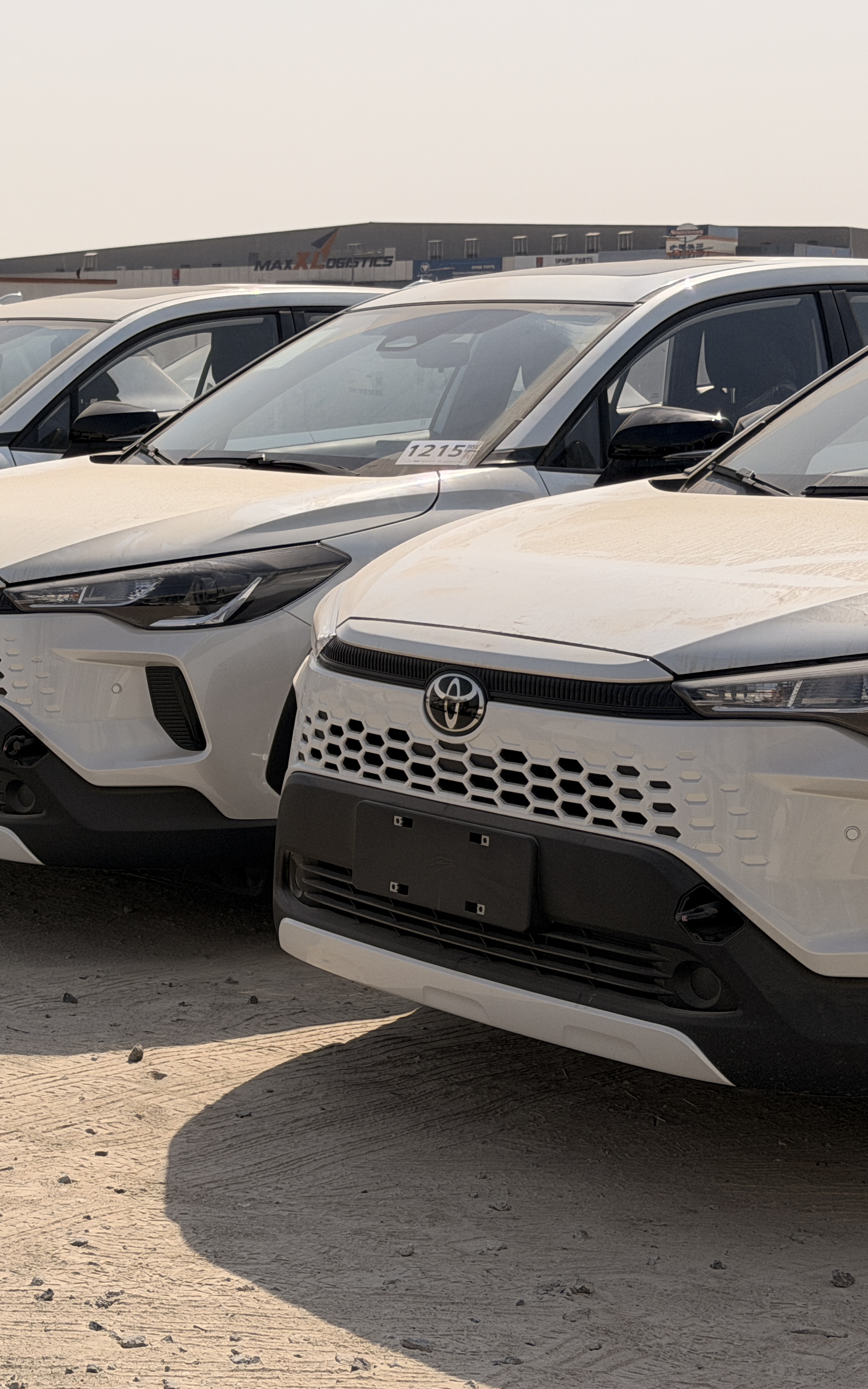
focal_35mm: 74
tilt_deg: -5.0
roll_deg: +0.7
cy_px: 652
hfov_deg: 17.3
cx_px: 45
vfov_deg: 27.8
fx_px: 2800
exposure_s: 1/11364
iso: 80
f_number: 1.78
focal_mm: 6.76
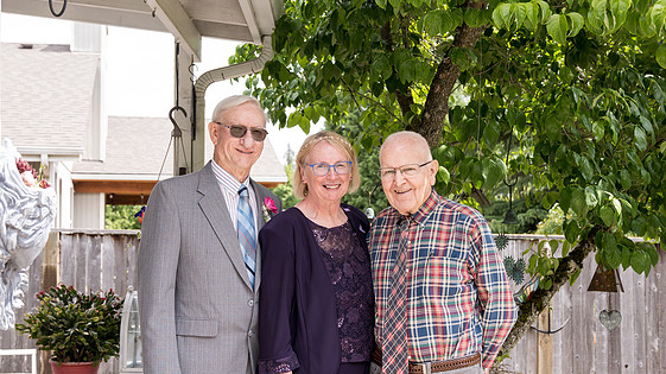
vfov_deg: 22.6
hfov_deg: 39.2
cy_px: 209
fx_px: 936
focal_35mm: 53
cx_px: 333
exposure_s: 1/500
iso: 400
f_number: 5
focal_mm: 42
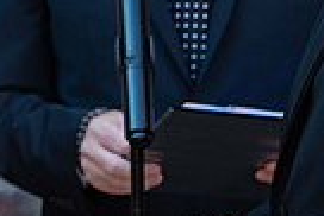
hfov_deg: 5.6
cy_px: -34
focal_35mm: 367
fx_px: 3306
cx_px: 100
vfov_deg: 3.7
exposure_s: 1/800
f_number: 4.5
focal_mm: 86
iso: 800
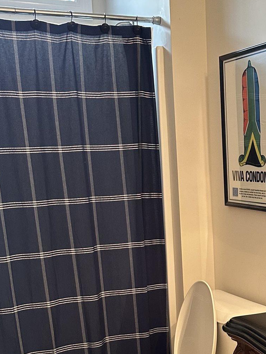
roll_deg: +1.5
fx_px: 563
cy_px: 284
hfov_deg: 25.9
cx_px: 228
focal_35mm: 55
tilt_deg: -13.0
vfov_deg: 33.9
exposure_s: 1/60
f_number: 1.78
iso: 400
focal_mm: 6.86
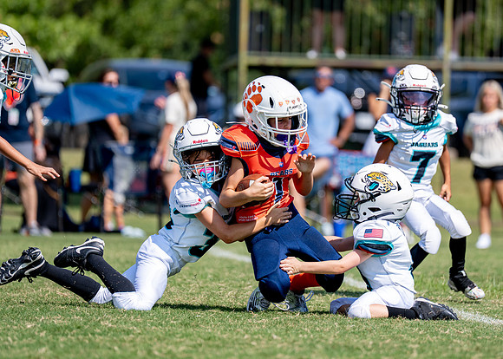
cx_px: 310
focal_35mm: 275
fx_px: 3933
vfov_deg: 5.2
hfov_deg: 7.3
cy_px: 157
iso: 125
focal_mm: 200
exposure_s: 1/2500
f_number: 2.8
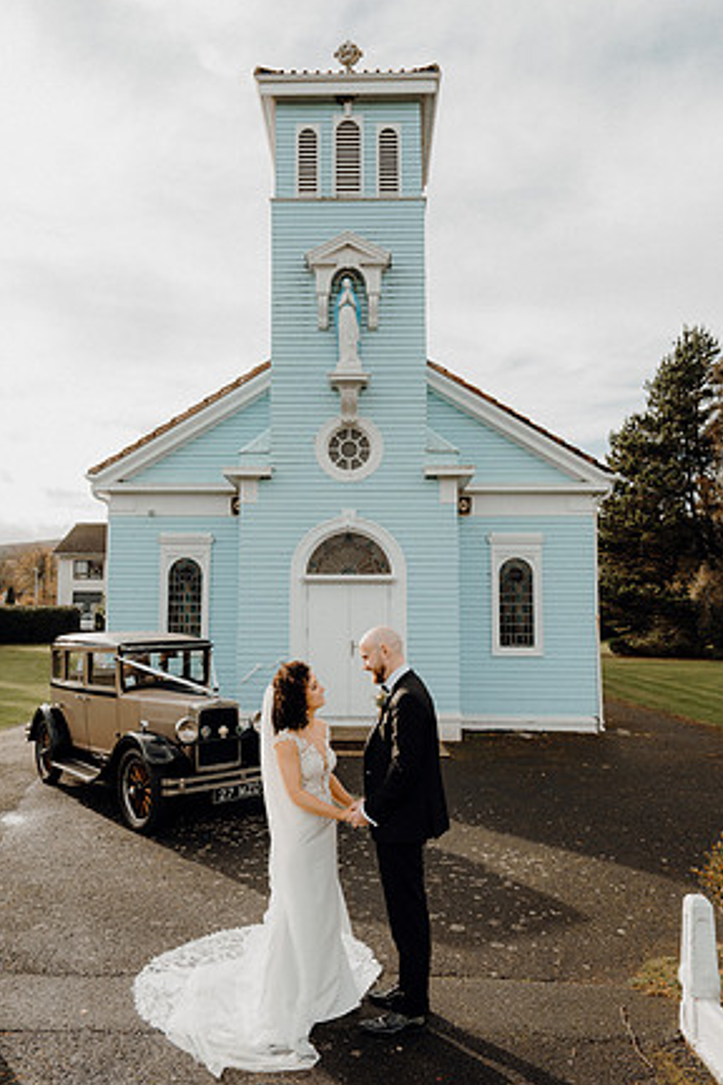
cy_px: 550
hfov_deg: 51.3
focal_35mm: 25
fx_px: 753
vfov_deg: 71.5
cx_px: 351
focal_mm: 24
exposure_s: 1/500
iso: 125
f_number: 3.5
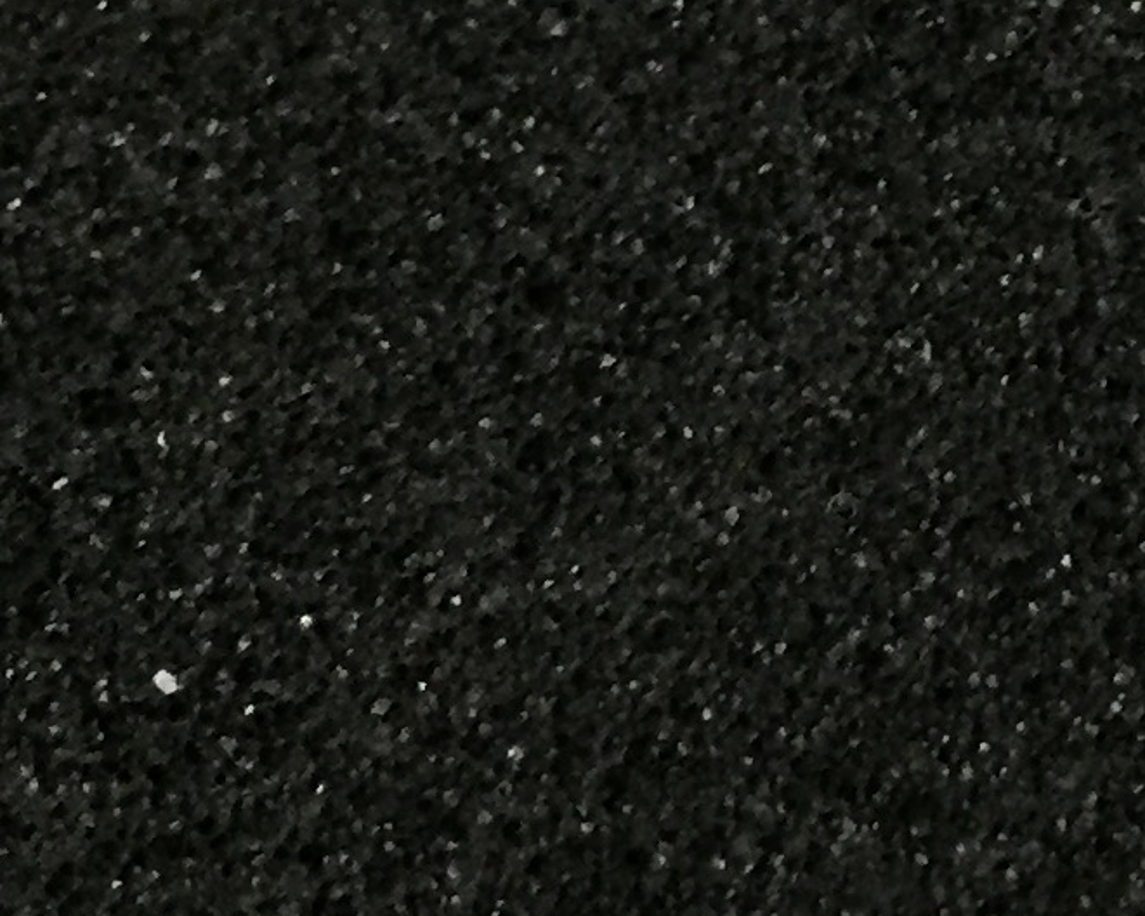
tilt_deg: -61.2
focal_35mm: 140
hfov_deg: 13.2
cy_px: -383
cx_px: 1554
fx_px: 4744
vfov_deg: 10.7
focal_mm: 4.15
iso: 250
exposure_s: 1/20
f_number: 2.2
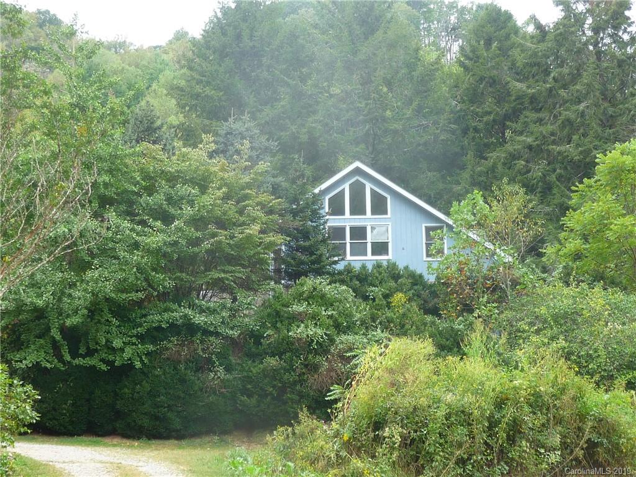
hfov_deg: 31.7
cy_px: 238
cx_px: 318
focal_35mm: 61
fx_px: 1121
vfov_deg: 24.0
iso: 100
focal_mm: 7.6
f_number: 4.1
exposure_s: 1/80
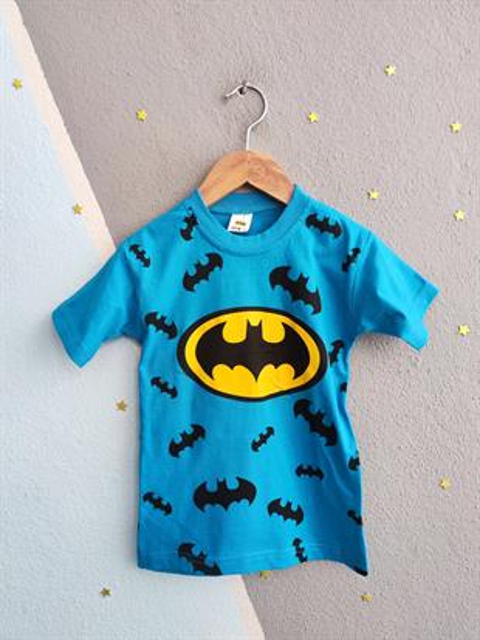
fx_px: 443
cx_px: 240
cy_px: 320
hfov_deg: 56.8
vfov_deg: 71.6
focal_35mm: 24
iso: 302
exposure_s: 1/93.3
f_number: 1.88
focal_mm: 5.59
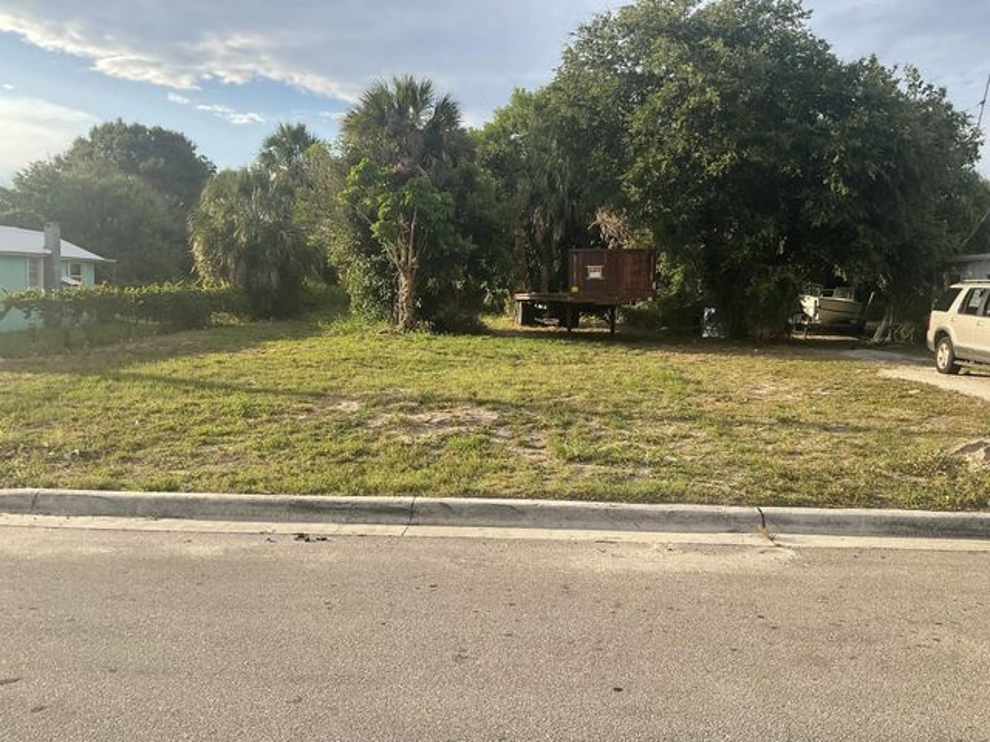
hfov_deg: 61.7
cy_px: 371
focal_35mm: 29
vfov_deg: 48.2
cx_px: 495
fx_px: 829
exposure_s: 1/657
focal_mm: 3
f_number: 1.8
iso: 16
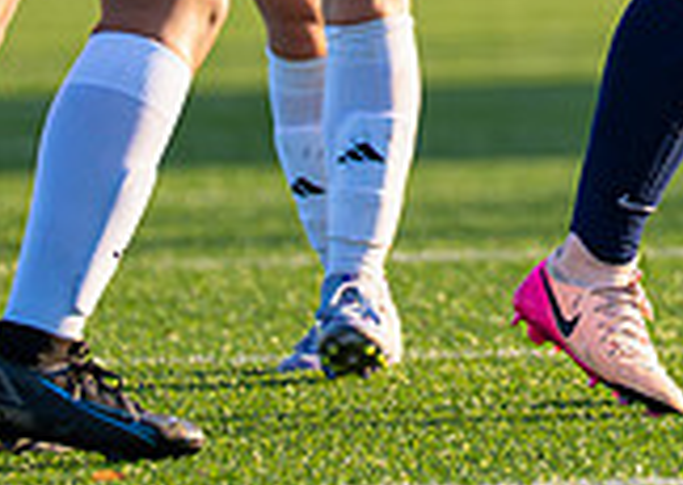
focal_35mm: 1136
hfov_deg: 1.8
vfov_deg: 1.3
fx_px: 21990
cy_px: -397
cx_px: 840
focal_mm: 200
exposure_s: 1/2500
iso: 400
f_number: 2.8
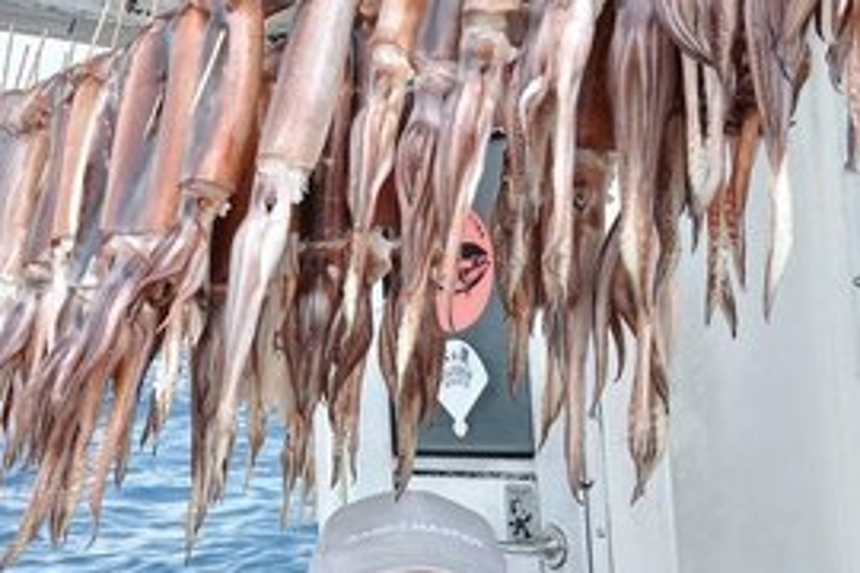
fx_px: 1529
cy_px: 248
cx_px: 274
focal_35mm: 64
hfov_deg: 31.1
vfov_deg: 21.2
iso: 20
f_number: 1.8
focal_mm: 3.86
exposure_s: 1/121
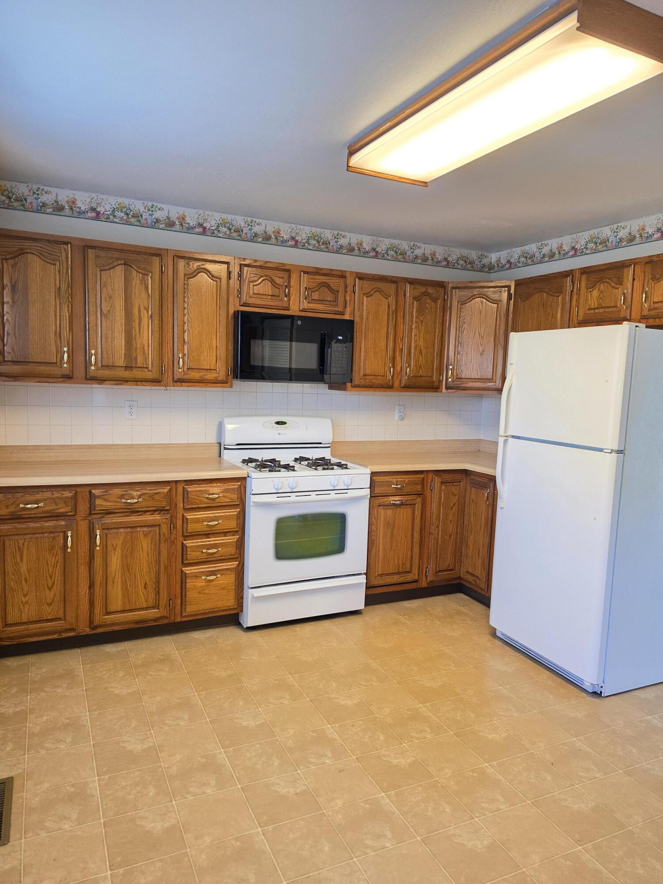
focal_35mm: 23
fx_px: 587
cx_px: 332
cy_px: 442
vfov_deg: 73.9
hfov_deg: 58.9
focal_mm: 6.5
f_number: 1.4
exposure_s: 1/120
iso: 200
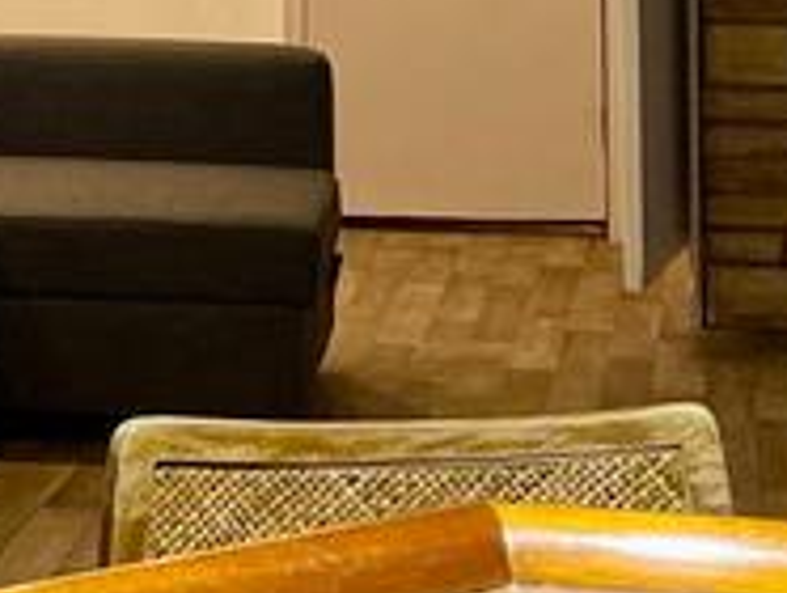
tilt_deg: +1.9
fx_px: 3255
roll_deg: +0.3
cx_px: 38
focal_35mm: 143
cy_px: -441
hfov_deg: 13.6
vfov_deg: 9.9
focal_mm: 4.2
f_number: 1.6
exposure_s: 1/40
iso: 320
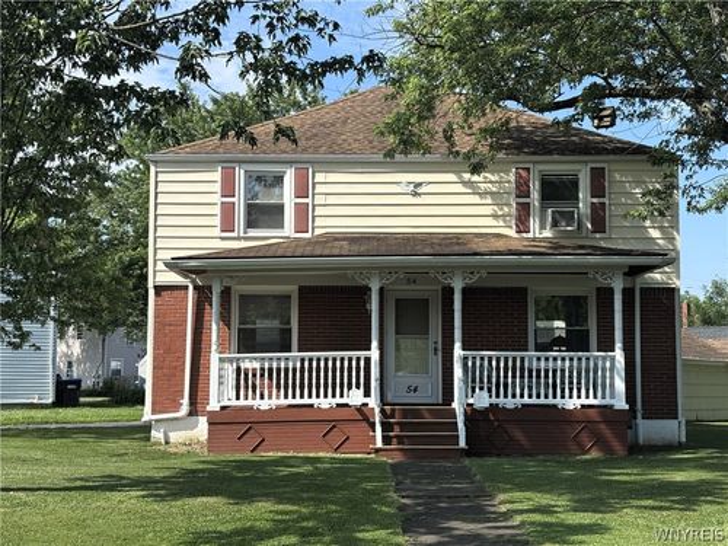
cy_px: 273
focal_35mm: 52
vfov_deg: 28.0
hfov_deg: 36.8
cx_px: 364
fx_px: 1094
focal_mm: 5.96
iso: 32
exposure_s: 1/1667
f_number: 1.6
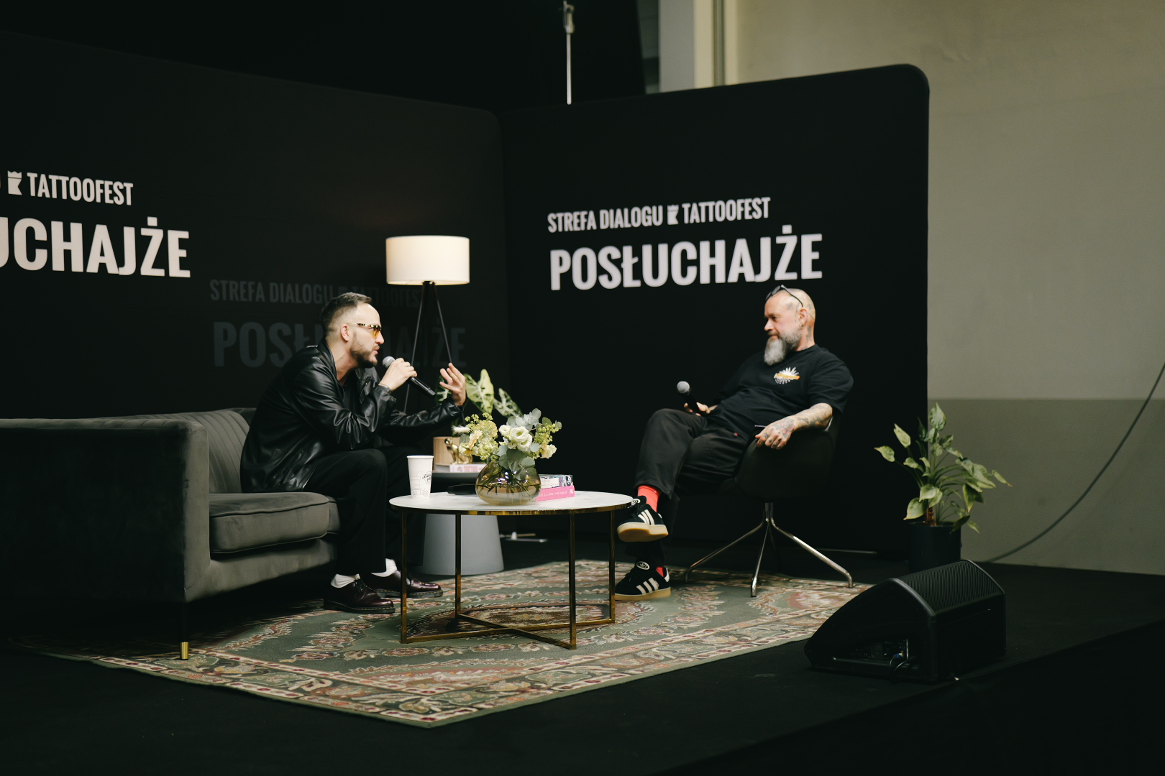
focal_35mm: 50
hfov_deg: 39.6
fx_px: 1618
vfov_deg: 27.0
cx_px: 582
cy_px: 388
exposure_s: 1/320
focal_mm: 50
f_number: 1.8
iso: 1600
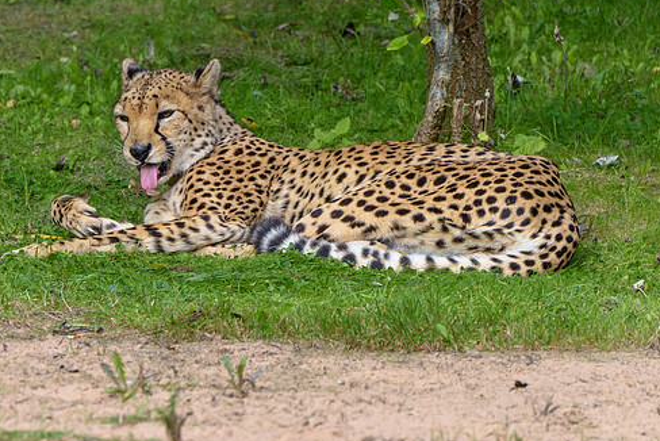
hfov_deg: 2.0
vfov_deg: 1.3
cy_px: 235
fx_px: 19334
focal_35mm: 1054
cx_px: 125
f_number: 5.6
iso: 400
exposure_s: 1/1000
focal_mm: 400
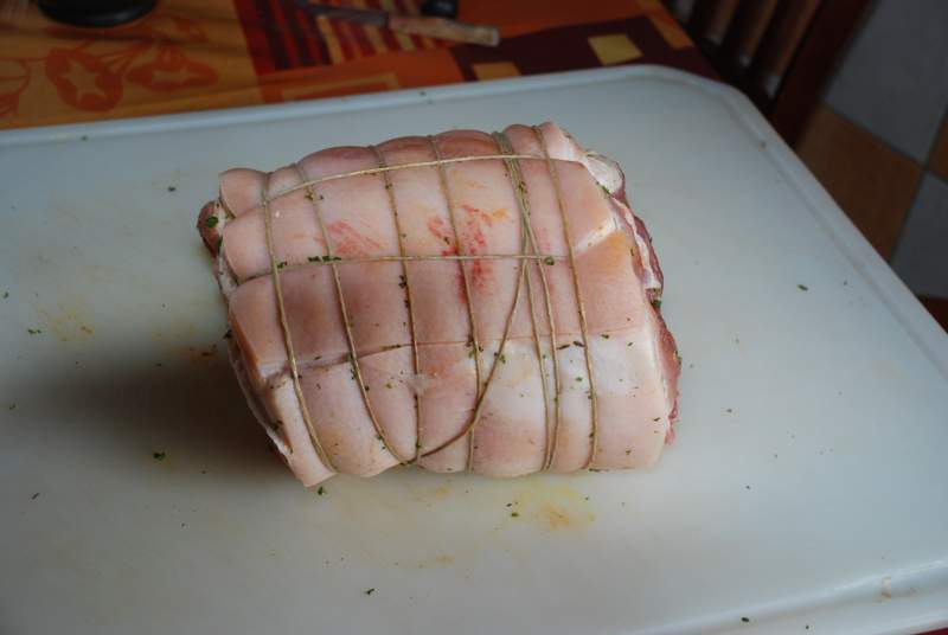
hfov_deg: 42.3
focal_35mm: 46
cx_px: 474
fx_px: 1226
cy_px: 318
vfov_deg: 29.0
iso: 400
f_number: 4.2
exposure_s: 1/60
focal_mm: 31
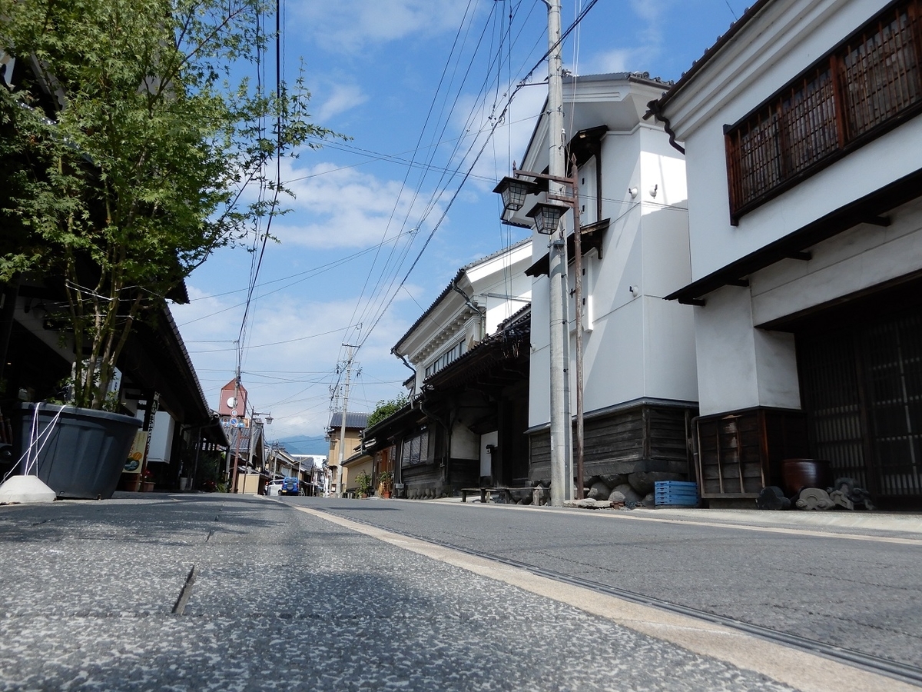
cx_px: 461
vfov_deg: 56.8
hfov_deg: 71.6
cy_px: 346
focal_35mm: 24
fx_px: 639
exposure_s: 1/1000
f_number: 4
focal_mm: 4.3
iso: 80
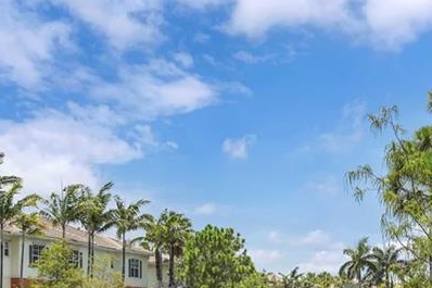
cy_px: 308
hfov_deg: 22.6
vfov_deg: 14.8
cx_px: 212
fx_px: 1079
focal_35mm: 90
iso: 1600
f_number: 8
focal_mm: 35
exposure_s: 1/4000
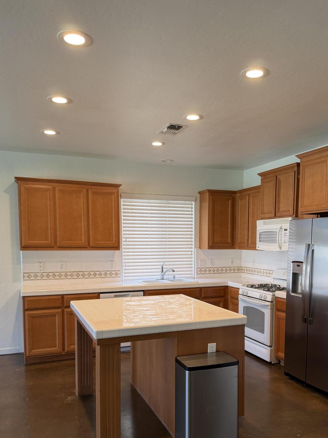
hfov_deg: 46.7
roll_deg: +0.2
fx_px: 379
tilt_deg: -4.6
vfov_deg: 59.3
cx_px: 184
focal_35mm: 30
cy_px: 271
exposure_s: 1/60
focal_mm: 6.76
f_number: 1.78
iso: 100
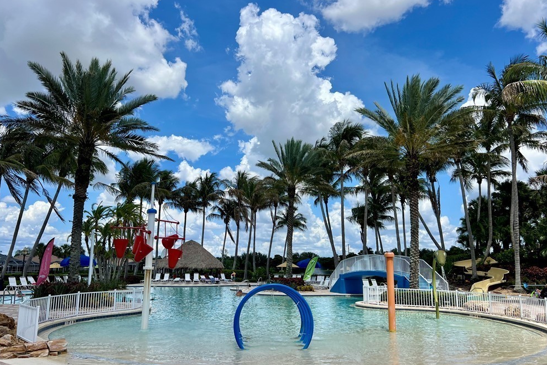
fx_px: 425
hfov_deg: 65.5
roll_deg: +0.1
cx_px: 269
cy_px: 193
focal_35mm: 28
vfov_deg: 46.4
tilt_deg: +8.4
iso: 50
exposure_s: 1/6211
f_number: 1.5
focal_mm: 5.7
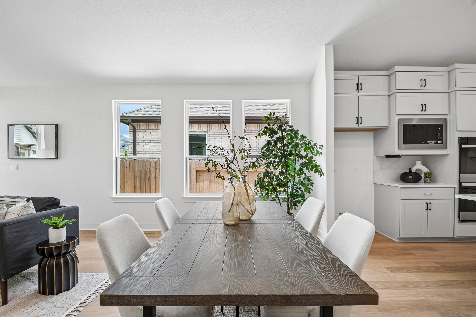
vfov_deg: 77.3
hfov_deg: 100.4
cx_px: 238
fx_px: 198
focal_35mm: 15
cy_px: 158
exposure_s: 1/50
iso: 400
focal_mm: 10
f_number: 8
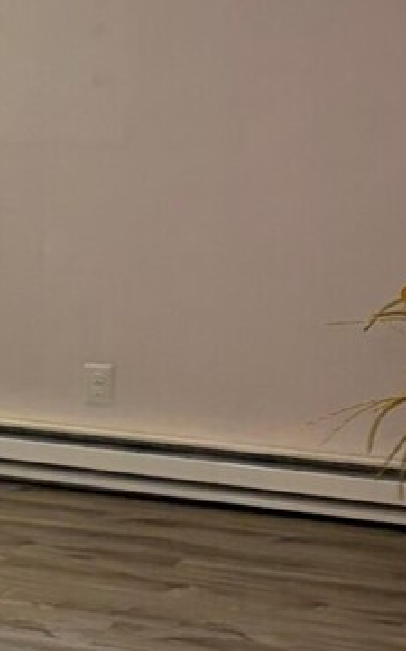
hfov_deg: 10.6
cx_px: -489
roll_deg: +1.2
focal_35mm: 110
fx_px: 1951
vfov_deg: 19.0
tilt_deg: -7.9
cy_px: 344
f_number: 1.6
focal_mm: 5.96
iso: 200
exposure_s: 1/60
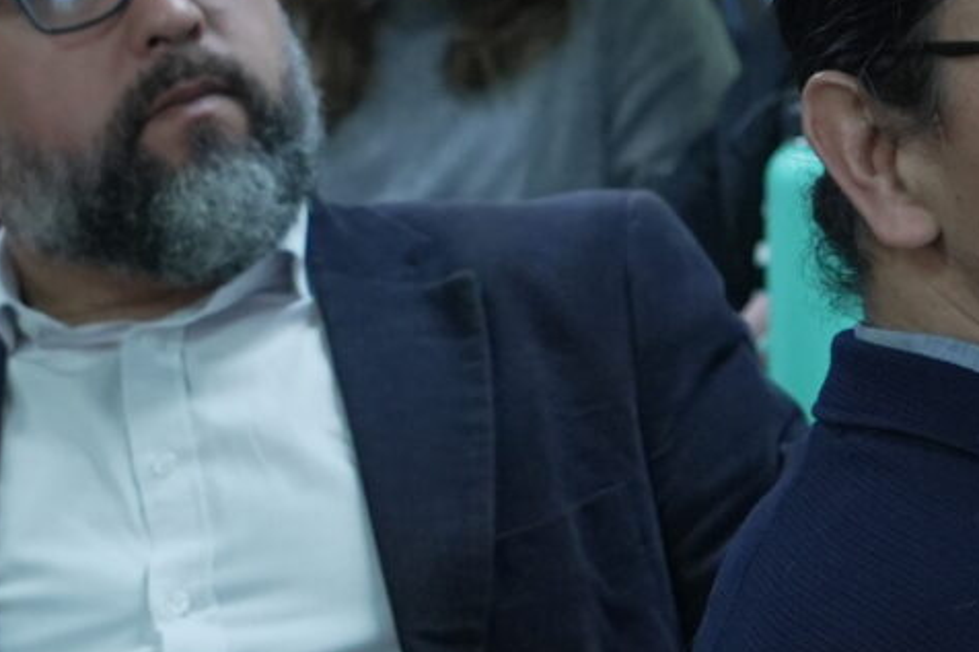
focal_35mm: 200
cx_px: 134
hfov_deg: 10.2
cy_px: -151
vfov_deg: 6.8
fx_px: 5439
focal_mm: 24.8
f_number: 2.8
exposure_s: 1/100
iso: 800
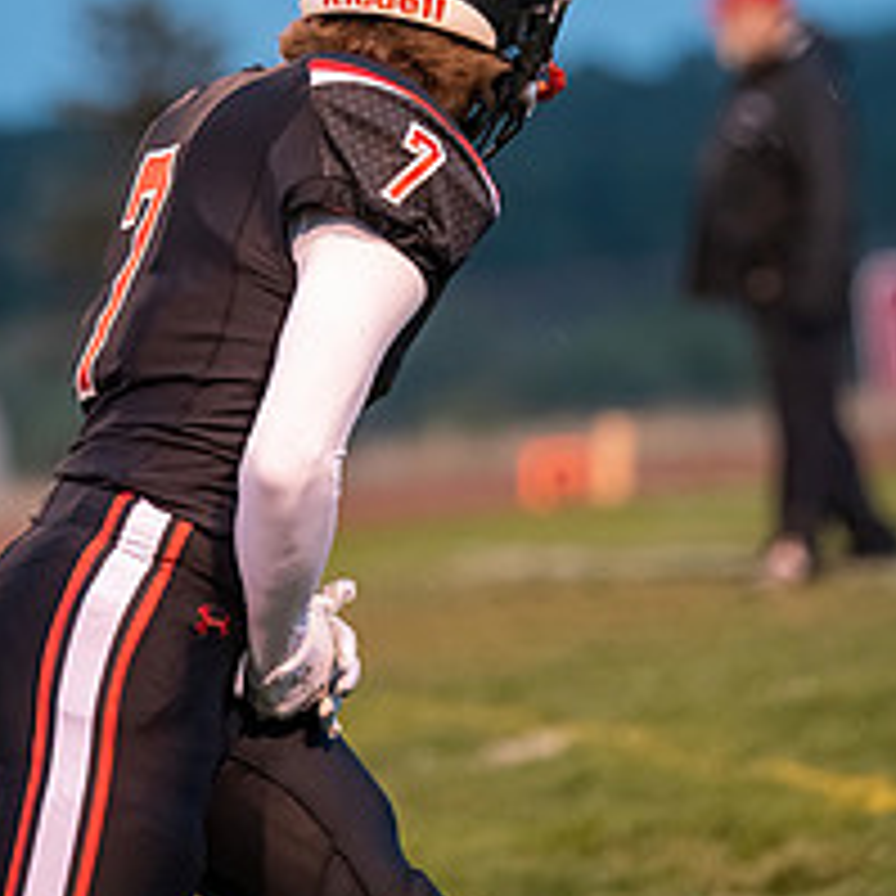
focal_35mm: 308
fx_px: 9020
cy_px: 212
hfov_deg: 5.7
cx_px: 419
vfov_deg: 5.7
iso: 6400
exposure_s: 1/400
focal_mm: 160
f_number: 2.8
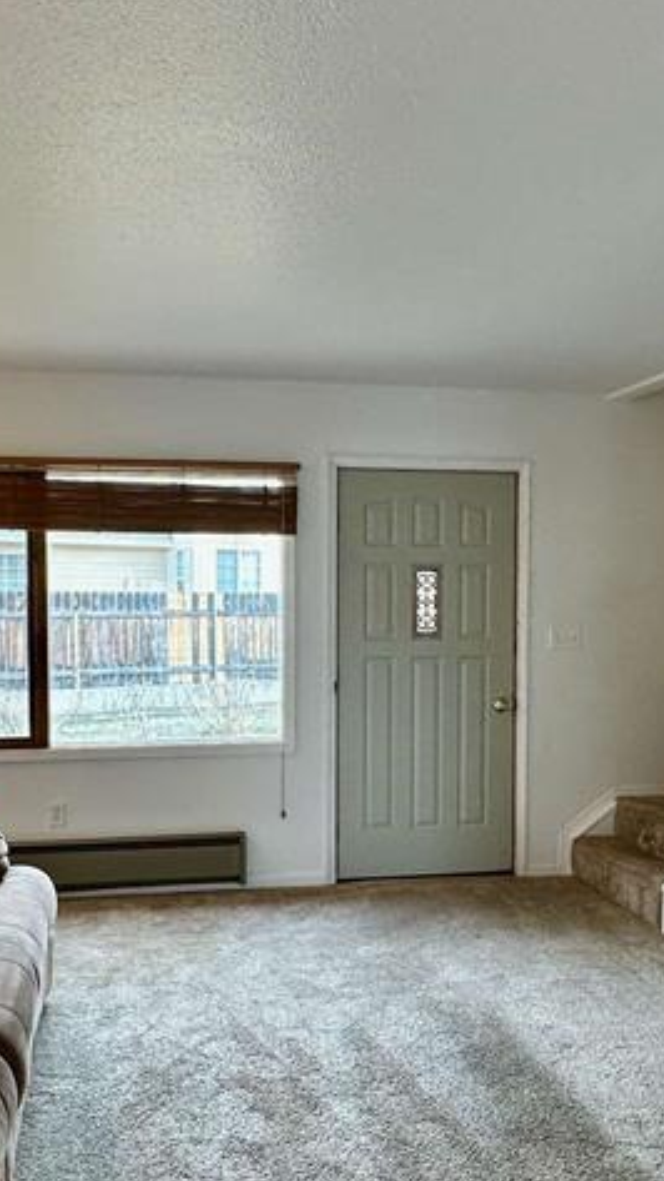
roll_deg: -0.2
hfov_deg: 35.6
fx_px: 1033
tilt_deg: -2.4
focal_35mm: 33
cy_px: 664
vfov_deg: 59.3
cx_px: 297
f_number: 2.2
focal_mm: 2.22
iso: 160
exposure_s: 1/120
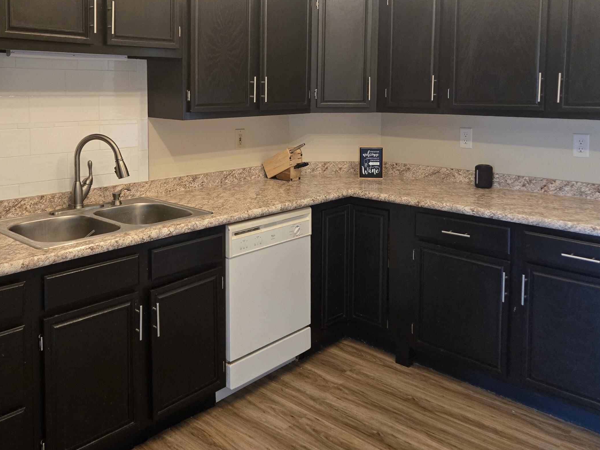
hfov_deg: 55.0
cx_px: 244
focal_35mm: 33
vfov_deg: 42.1
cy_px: 137
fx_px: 572
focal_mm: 5.4
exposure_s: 1/120
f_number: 1.8
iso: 500
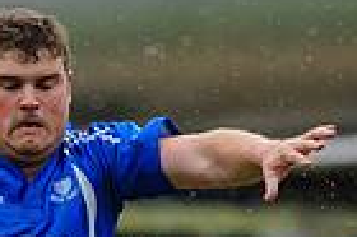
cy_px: 522
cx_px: 20
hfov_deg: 0.8
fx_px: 26020
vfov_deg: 0.5
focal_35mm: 2627
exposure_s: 1/1500
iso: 4000
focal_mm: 420
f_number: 4.8
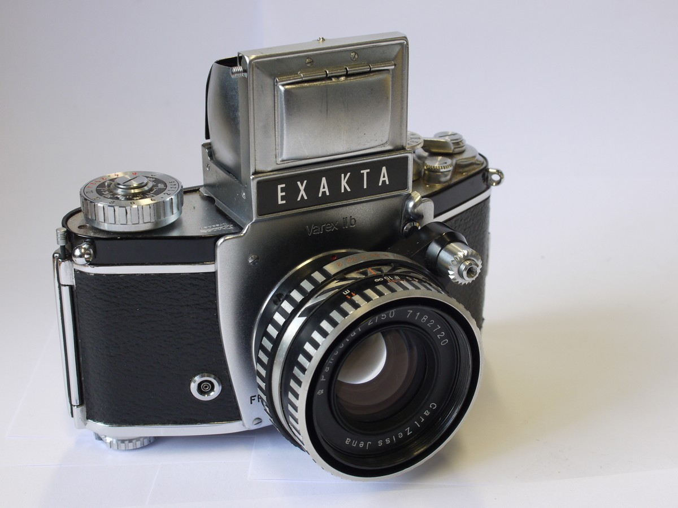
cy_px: 254
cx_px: 339
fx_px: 1175
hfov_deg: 32.2
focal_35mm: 60
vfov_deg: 24.4
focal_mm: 30
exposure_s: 1/40
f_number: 8
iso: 400
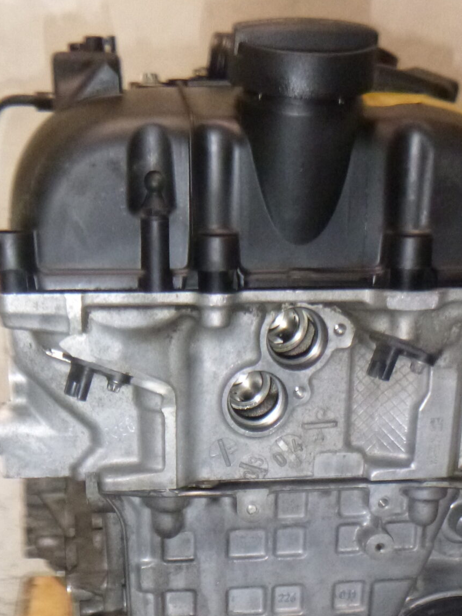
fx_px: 997
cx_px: 219
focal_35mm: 56
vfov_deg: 31.8
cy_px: 614
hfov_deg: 26.1
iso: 400
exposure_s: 1/60
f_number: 3.9
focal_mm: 4.5
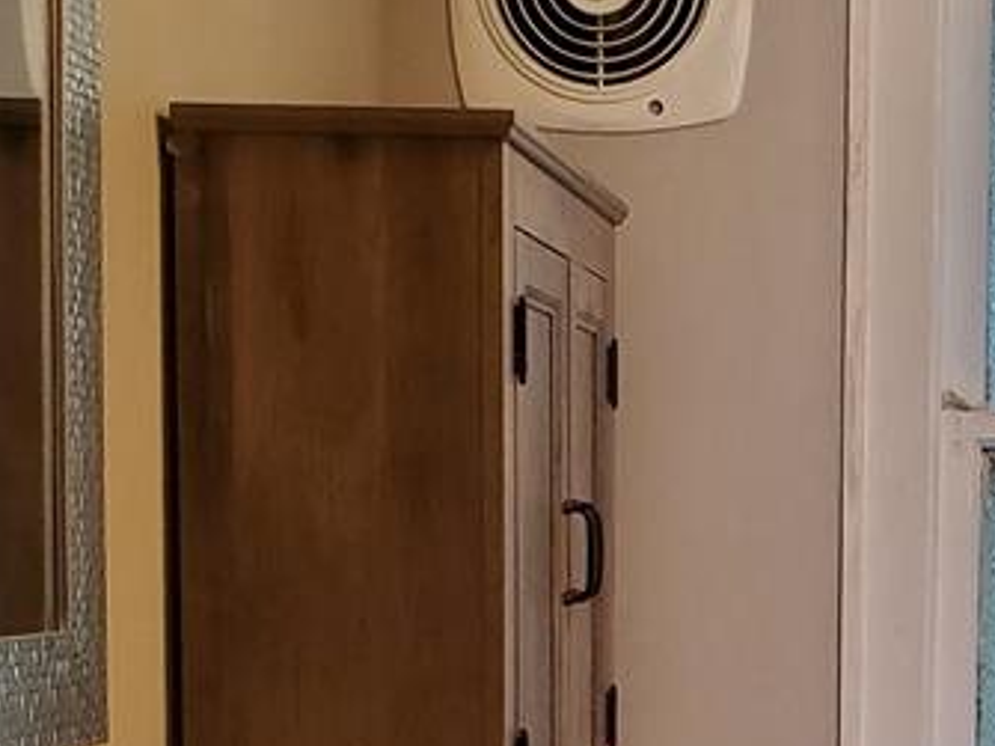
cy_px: 849
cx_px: 909
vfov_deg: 15.3
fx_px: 2701
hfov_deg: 20.4
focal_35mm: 94
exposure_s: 1/120
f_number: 2.4
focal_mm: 4.3
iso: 320
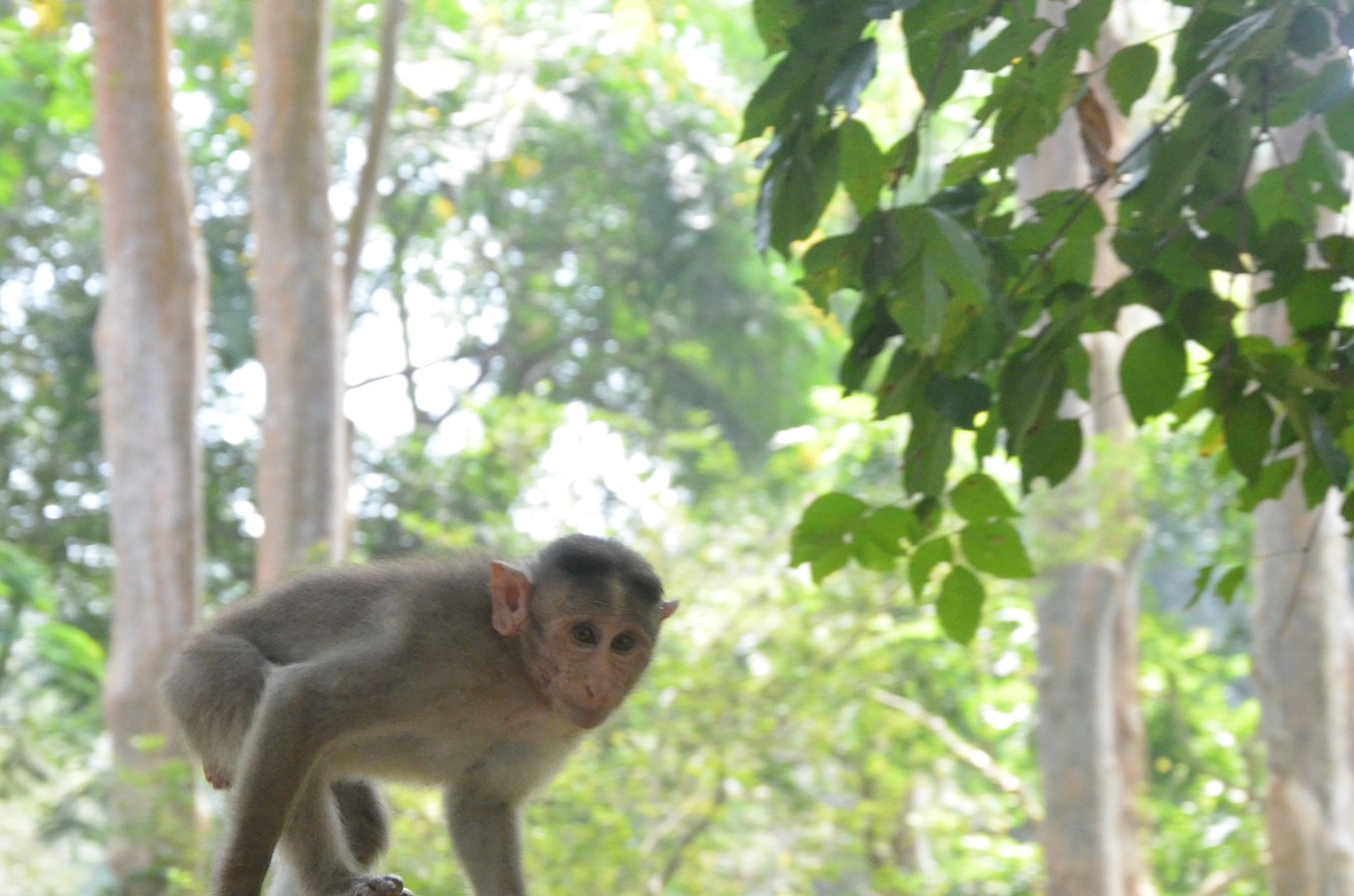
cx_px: 690
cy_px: 567
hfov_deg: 14.6
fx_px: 5292
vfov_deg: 9.7
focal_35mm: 141
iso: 4000
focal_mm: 66
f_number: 8
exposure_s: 1/500
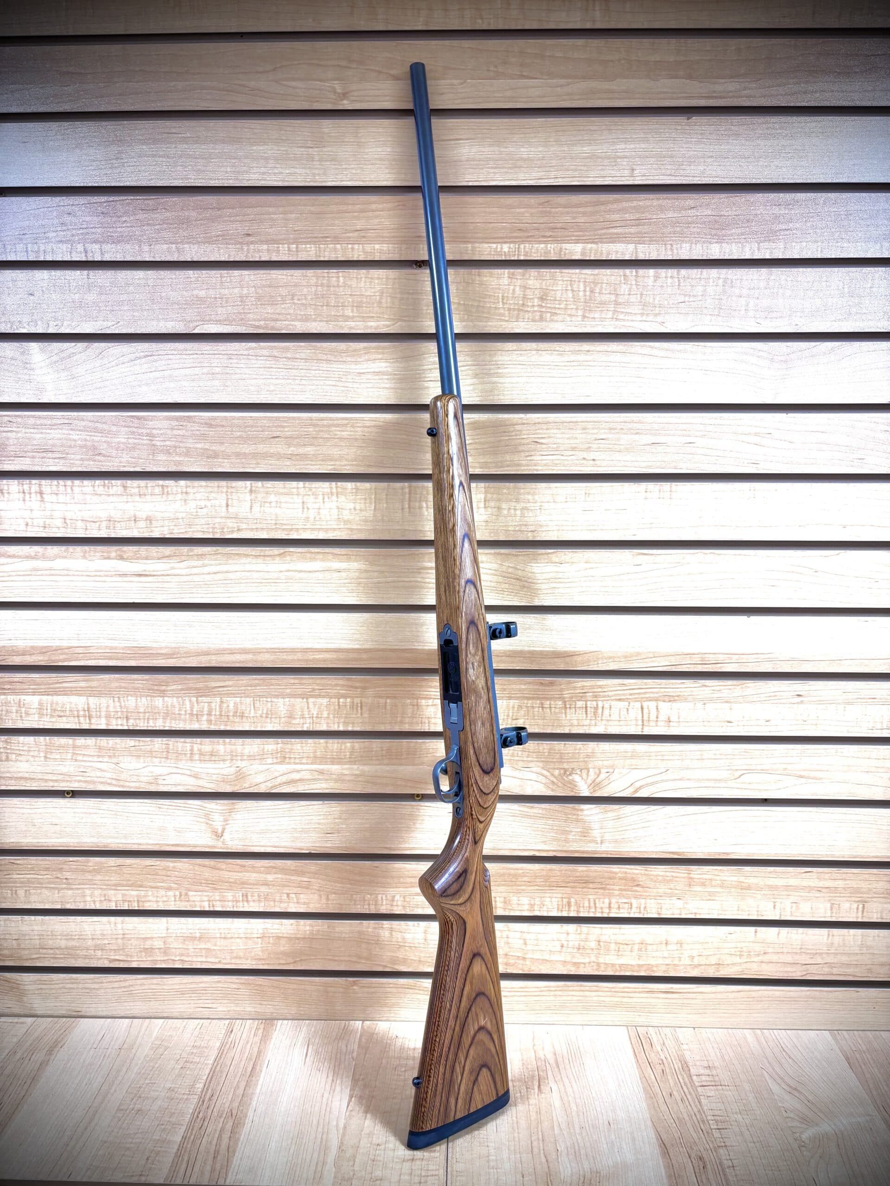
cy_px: 593
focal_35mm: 26
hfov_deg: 53.1
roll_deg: -1.3
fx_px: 891
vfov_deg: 67.3
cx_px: 445
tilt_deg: -8.4
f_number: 1.6
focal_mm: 5.96
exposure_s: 1/60
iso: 100
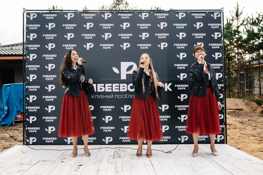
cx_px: 126
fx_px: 276
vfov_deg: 35.3
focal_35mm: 38
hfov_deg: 51.0
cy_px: 87
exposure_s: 1/2000
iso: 160
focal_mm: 35
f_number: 2.5
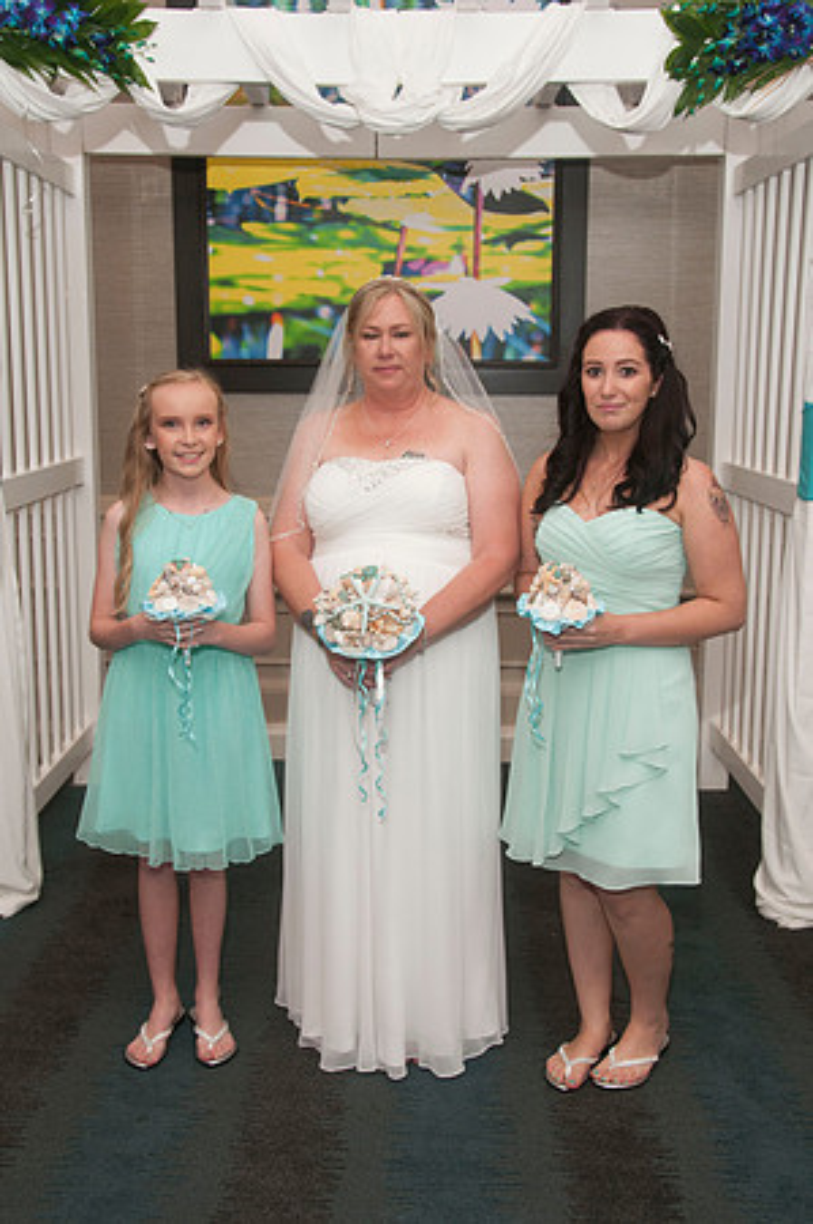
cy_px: 612
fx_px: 1324
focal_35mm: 39
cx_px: 406
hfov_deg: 34.1
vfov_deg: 49.6
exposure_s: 1/60
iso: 400
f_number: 5.6
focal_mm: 26
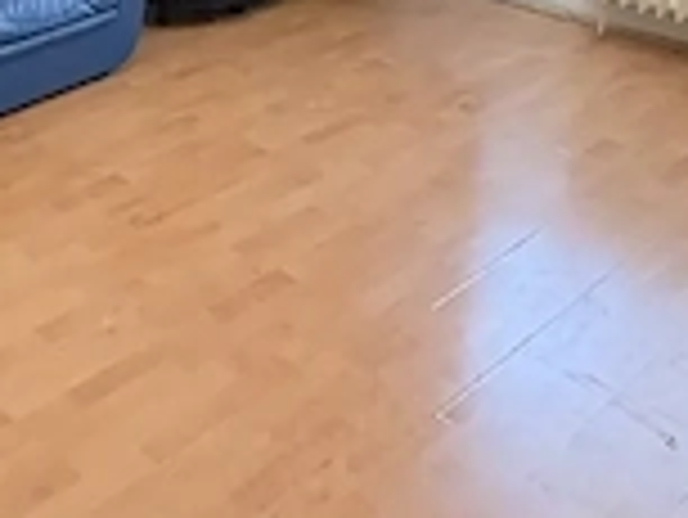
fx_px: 1094
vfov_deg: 23.5
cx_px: -18
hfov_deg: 31.9
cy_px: -158
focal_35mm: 55
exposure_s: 1/50
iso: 250
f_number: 2.2
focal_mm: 2.22
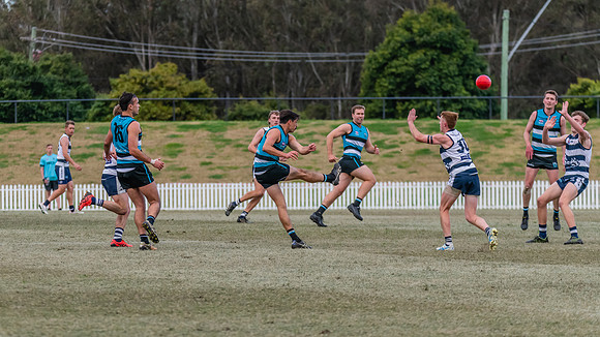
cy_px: 145
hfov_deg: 7.5
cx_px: 259
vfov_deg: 4.2
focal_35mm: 287
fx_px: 4570
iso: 1800
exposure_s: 1/2000
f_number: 5.3
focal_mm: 240
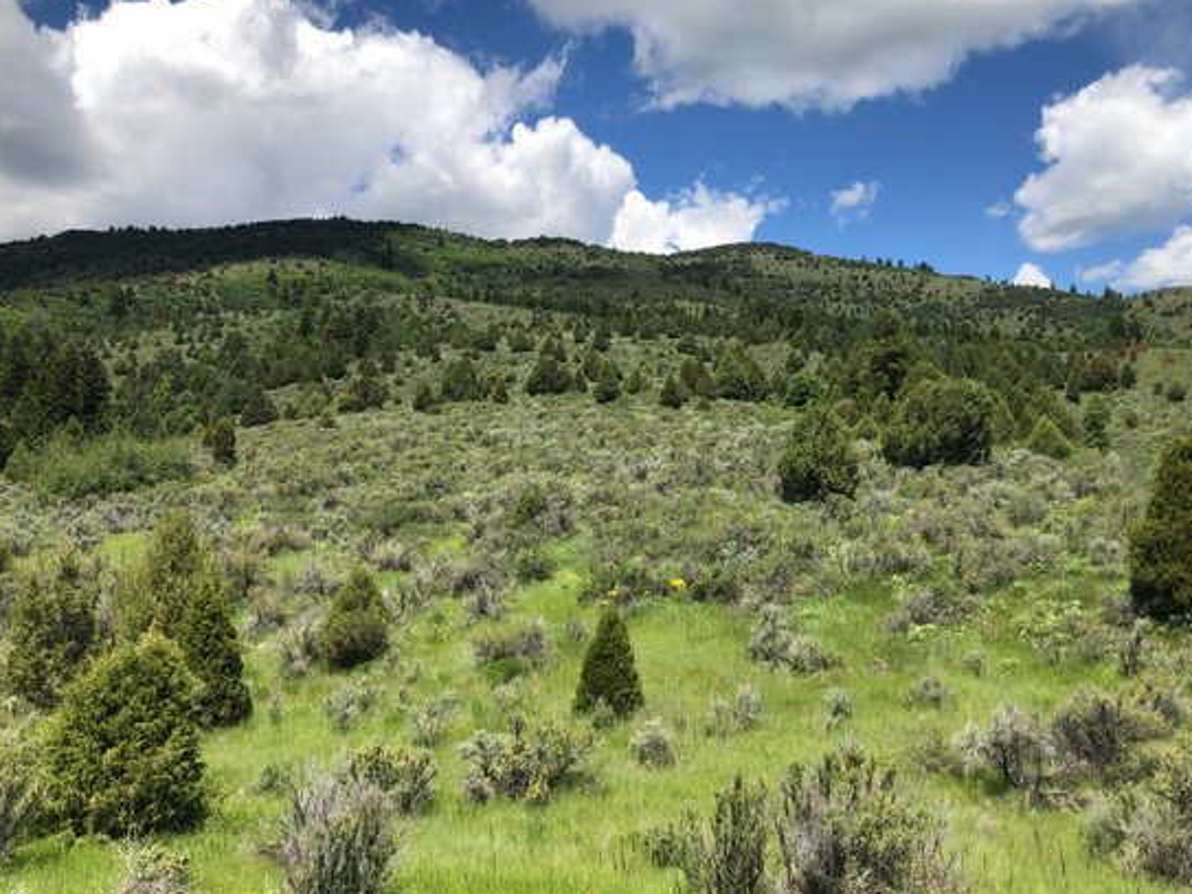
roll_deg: +2.6
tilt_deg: +4.6
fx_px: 1136
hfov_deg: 55.2
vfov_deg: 42.9
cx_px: 681
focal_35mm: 33
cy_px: 448
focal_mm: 3.99
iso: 20
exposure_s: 1/2000
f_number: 1.8
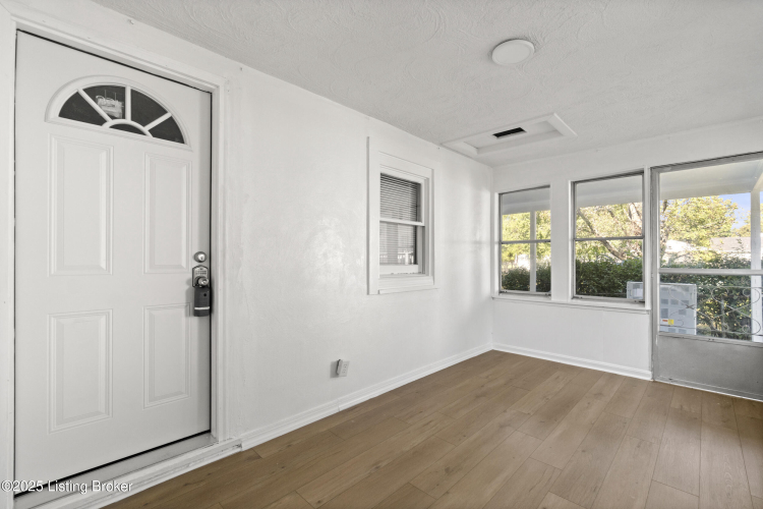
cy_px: 254
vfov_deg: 77.3
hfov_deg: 100.4
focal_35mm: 15
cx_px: 382
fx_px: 318
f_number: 8
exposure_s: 1/80
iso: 400
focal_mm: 10
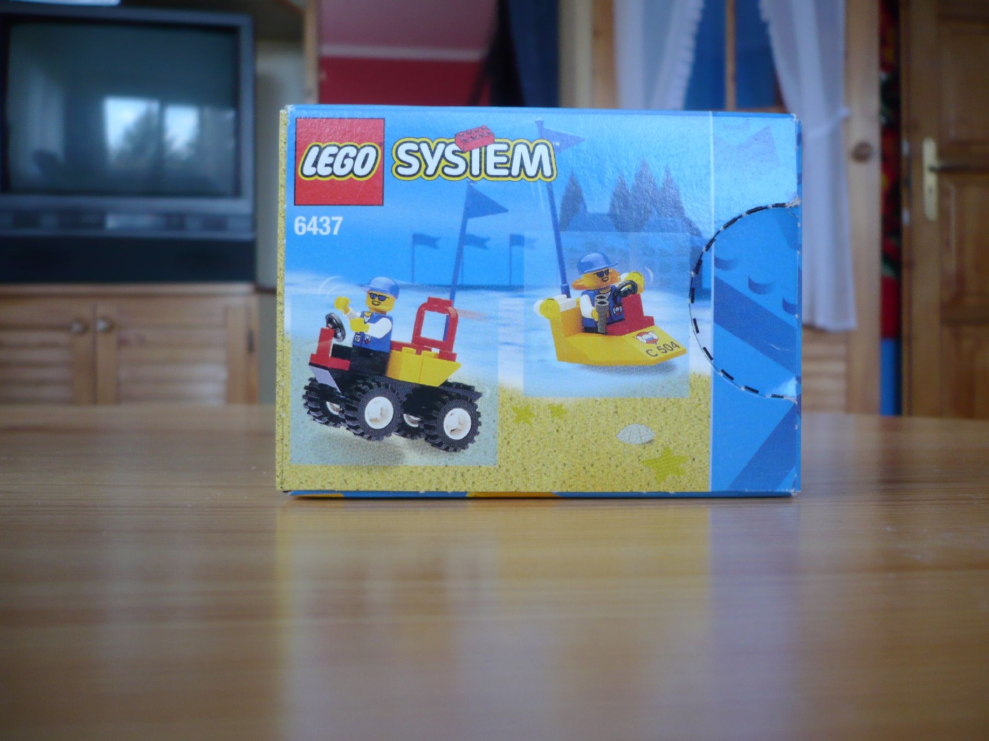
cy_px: 370
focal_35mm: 35
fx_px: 1000
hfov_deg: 52.6
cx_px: 494
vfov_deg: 40.7
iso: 100
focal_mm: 5.8
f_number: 2.8
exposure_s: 1/40
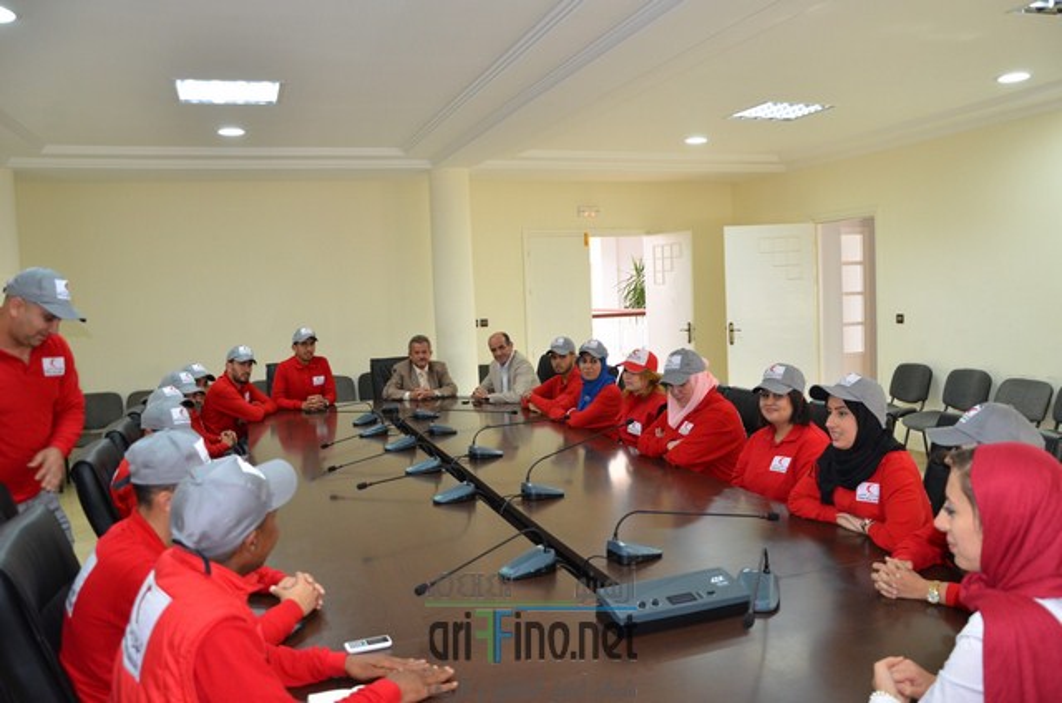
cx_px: 531
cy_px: 352
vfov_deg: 47.7
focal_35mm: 27
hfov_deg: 67.5
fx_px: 795
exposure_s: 1/60
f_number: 3.5
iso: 720
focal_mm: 18
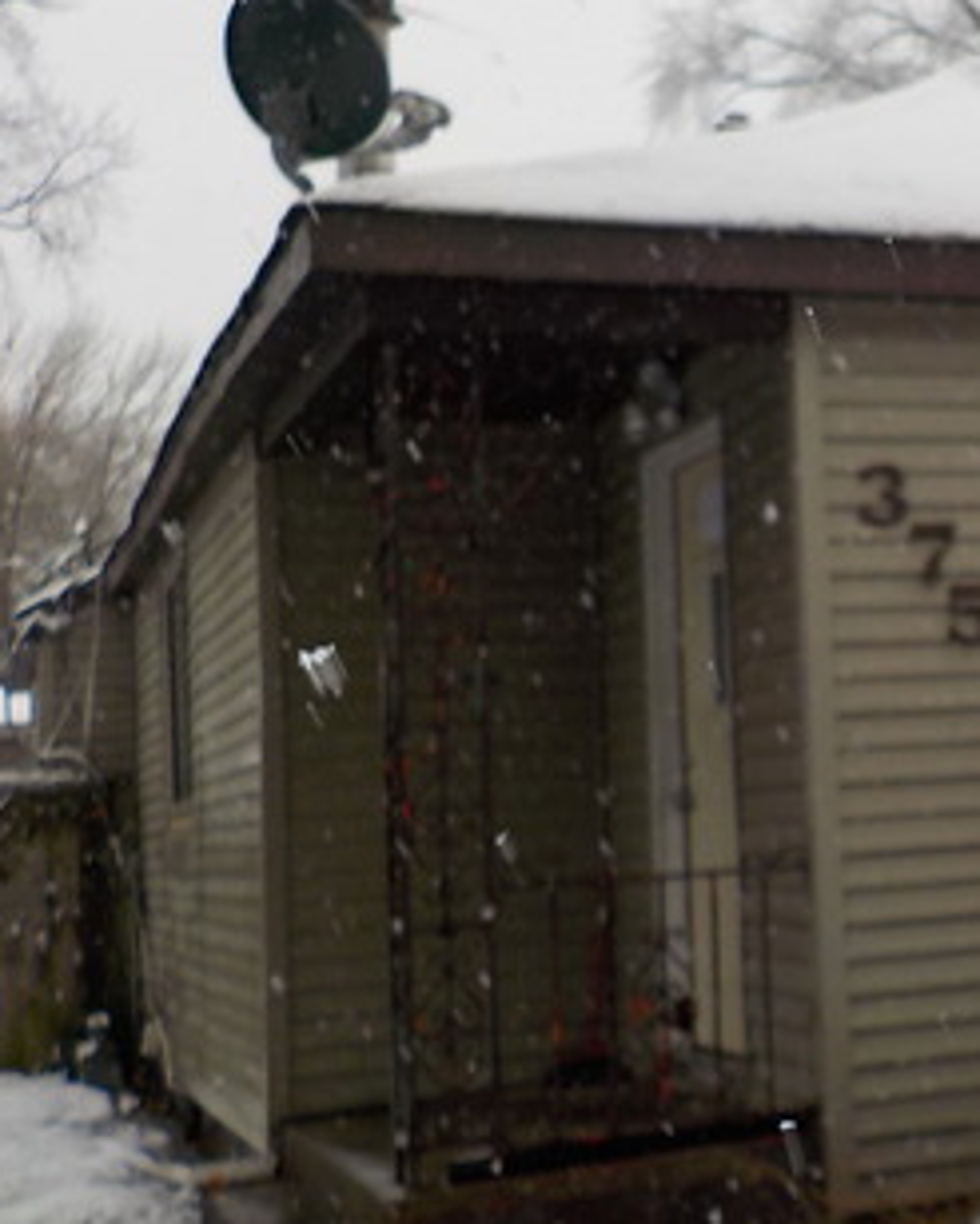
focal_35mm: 61
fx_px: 2209
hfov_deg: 22.5
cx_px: 1255
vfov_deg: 30.9
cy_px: 562
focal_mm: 4.1
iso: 125
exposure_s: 1/320
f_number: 3.3
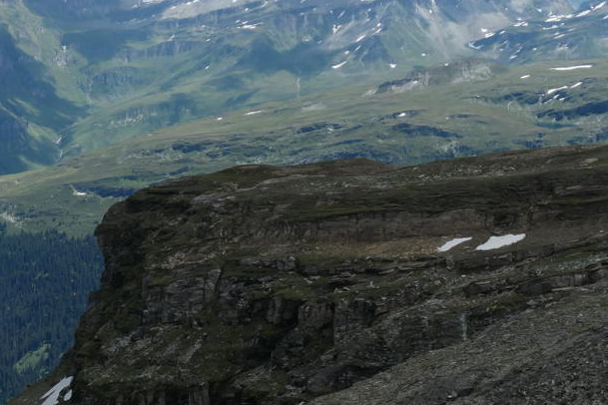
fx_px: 1502
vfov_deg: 15.3
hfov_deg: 21.5
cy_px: 297
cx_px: -86
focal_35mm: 89
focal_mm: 13.1
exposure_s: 1/800
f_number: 5.6
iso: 200
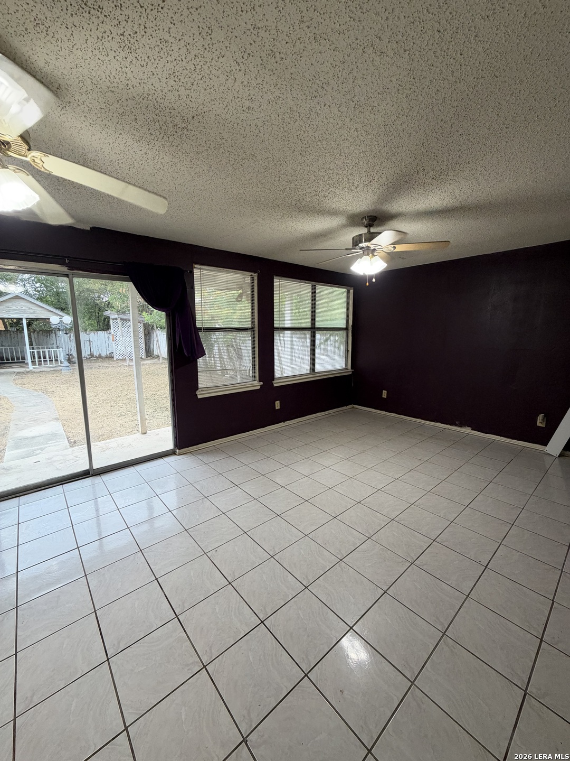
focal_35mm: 14
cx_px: 285
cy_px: 380
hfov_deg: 85.7
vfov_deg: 102.1
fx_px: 307
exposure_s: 1/120
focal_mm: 2.22
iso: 250
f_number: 2.2
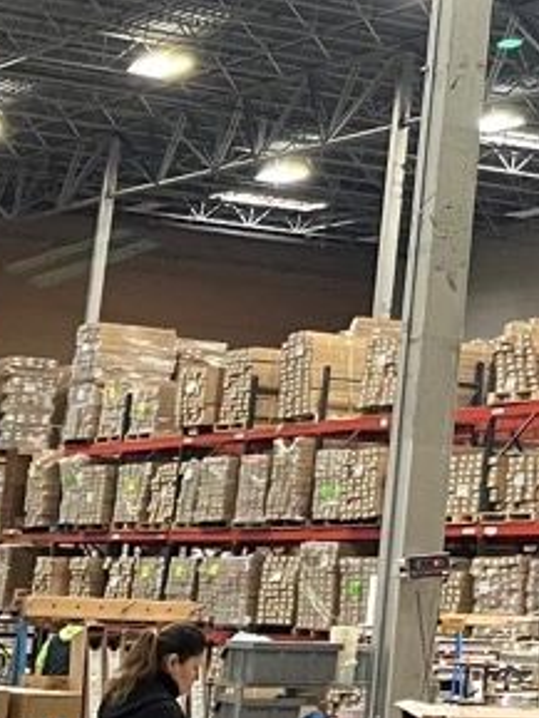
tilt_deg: +16.2
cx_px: 797
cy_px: -82
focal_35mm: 115
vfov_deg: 16.6
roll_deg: -2.8
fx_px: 2386
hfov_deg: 12.3
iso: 250
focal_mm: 5.7
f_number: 1.5
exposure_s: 1/60
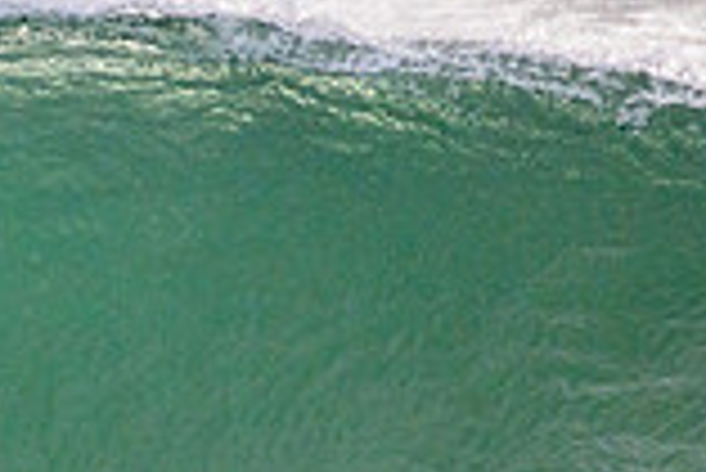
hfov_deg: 0.7
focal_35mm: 2959
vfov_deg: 0.5
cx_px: -364
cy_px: 573
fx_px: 58082
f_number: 11
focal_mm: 800
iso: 1800
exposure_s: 1/2000
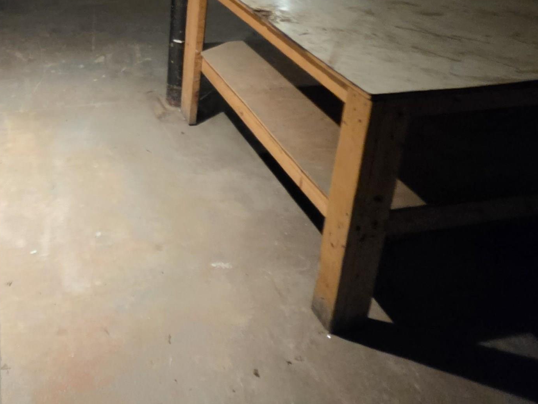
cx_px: 77
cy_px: -43
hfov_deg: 55.4
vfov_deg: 39.3
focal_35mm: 29
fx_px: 451
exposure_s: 1/30
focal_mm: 2.2
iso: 1000
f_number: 1.9
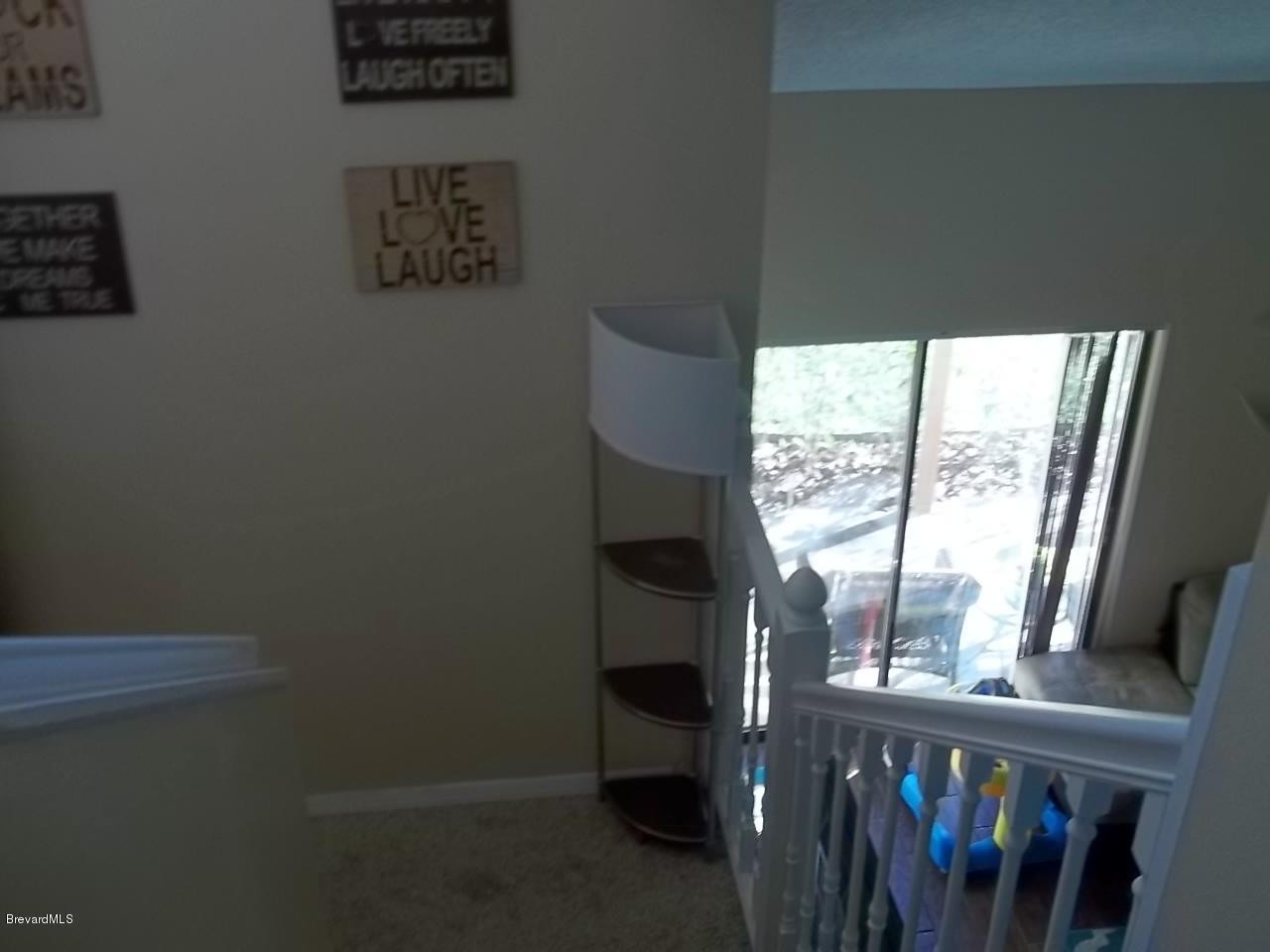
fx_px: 1321
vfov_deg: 39.7
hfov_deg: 51.4
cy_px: 476
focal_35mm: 36
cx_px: 635
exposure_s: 1/40
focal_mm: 6.5
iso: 64
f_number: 3.1
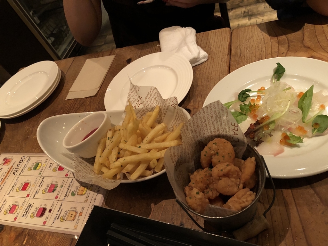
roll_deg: +29.3
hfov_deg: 63.4
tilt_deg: -44.7
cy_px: 123
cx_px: 164
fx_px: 265
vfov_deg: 49.7
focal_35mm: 28
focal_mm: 3.99
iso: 100
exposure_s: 1/9
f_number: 1.8
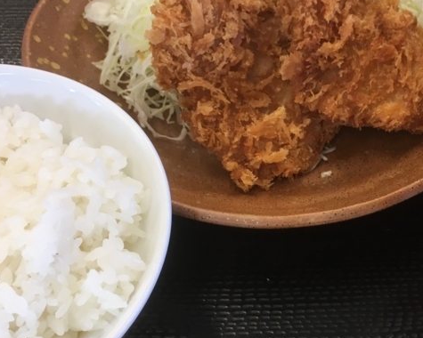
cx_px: 309
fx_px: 764
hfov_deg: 30.5
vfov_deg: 24.9
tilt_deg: -54.6
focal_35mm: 61
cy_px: 213
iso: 25
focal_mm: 4.15
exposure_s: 1/40
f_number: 2.2
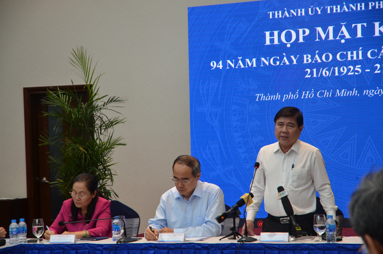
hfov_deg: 21.0
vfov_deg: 14.0
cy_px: 127
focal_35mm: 98
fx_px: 1035
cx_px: 192
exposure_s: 1/60
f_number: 5.3
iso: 560
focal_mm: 65
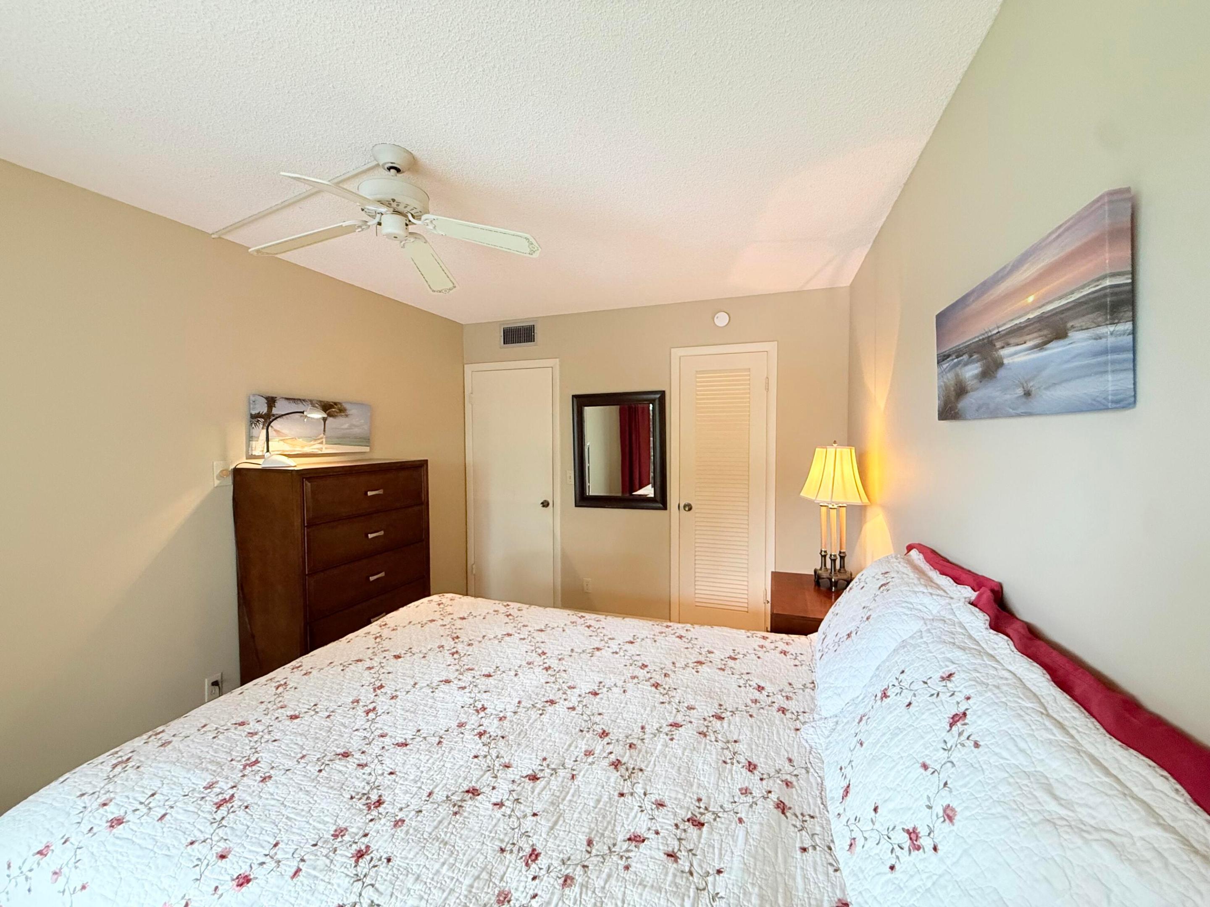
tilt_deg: -1.3
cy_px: 454
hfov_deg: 102.1
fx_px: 489
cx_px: 605
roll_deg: +0.3
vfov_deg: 85.7
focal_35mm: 14
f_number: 2.2
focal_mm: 2.22
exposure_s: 1/60
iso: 400
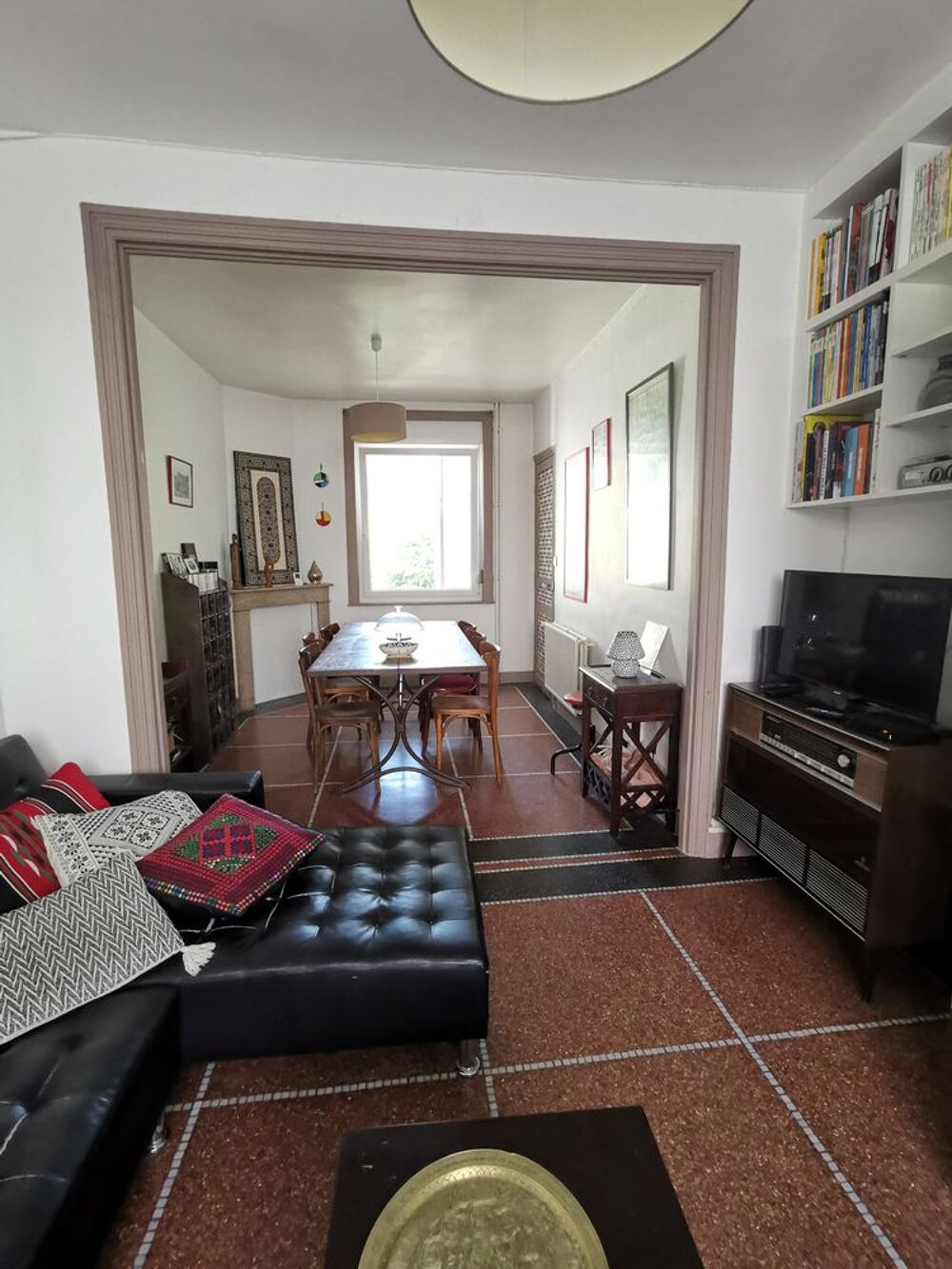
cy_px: 634
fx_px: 623
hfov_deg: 74.7
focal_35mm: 17
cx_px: 476
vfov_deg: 91.0
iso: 400
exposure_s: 1/50
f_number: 2.2
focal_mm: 2.26
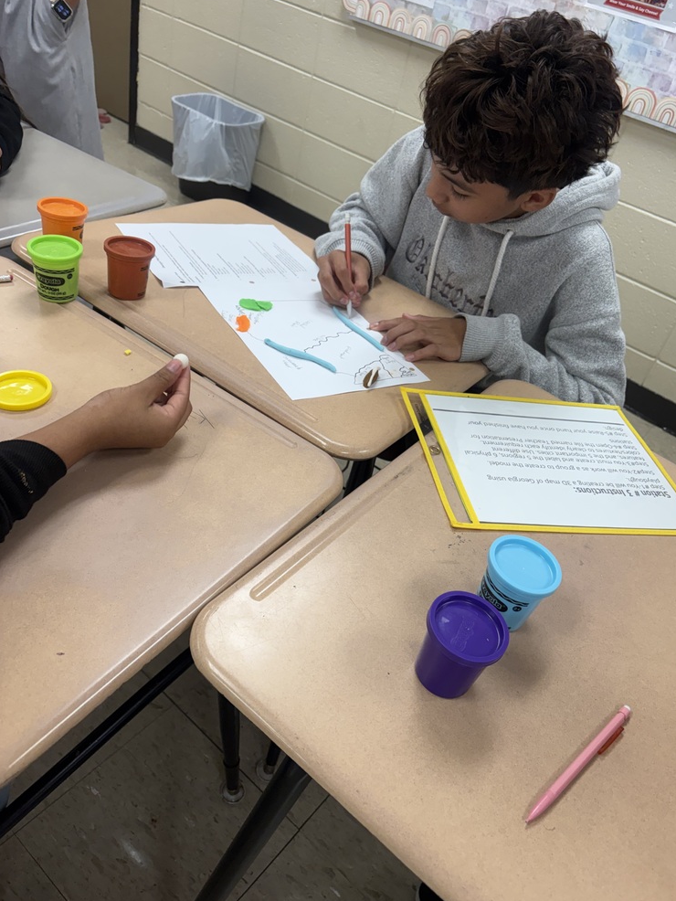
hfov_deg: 51.4
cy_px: 436
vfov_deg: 65.3
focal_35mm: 27
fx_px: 703
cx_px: 350
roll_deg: -14.6
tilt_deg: -35.7
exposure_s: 1/120
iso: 125
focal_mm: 5.96
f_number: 1.6
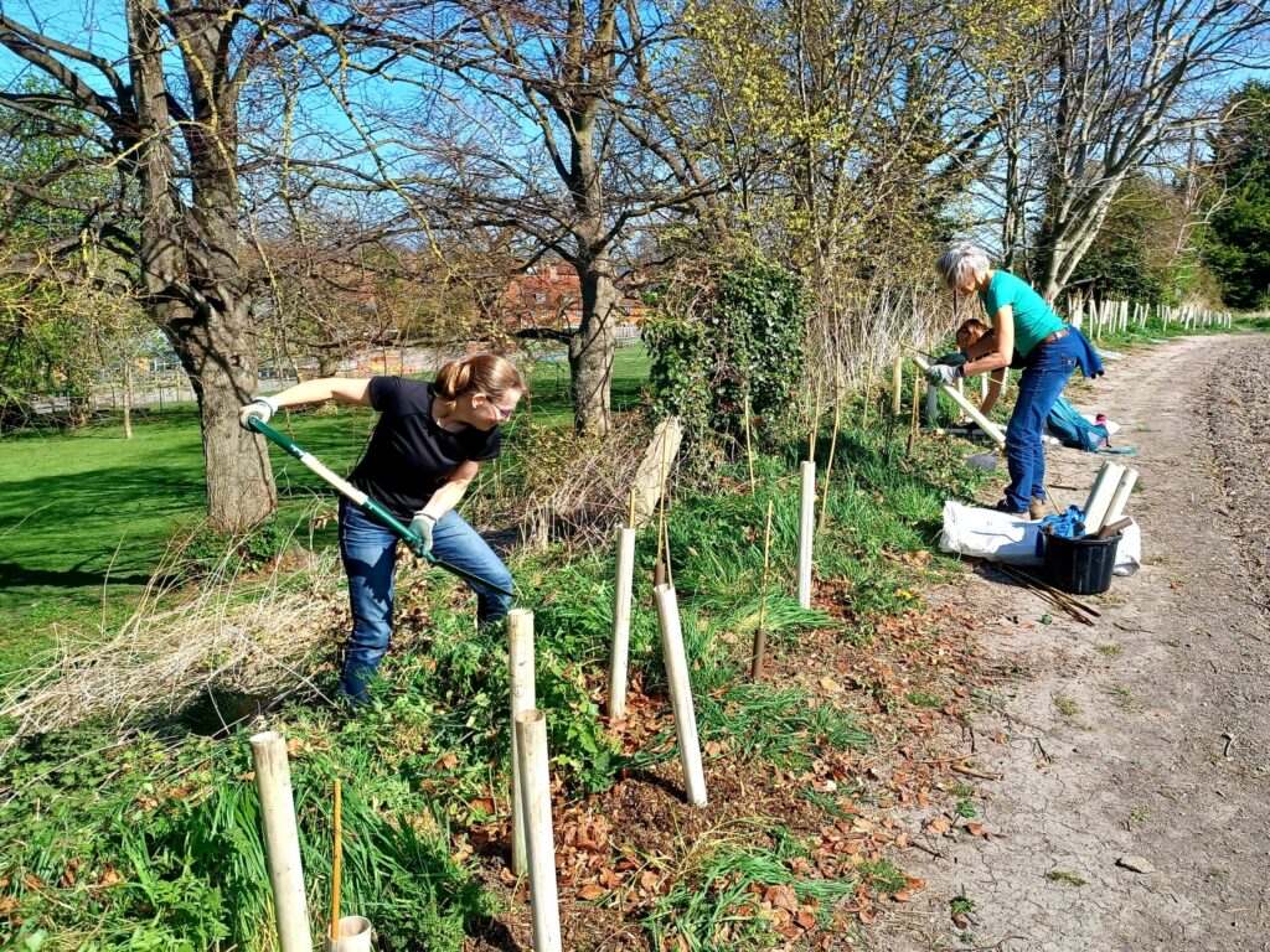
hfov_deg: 69.4
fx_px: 917
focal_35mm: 25
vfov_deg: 54.9
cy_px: 476
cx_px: 635
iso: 32
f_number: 1.8
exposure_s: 1/357
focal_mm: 4.6
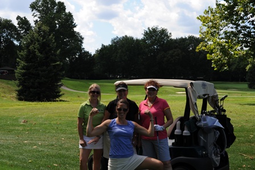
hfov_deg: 39.6
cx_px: 128
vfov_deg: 27.0
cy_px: 85
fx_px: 354
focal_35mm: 50
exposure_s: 1/320
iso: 200
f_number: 9
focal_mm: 50
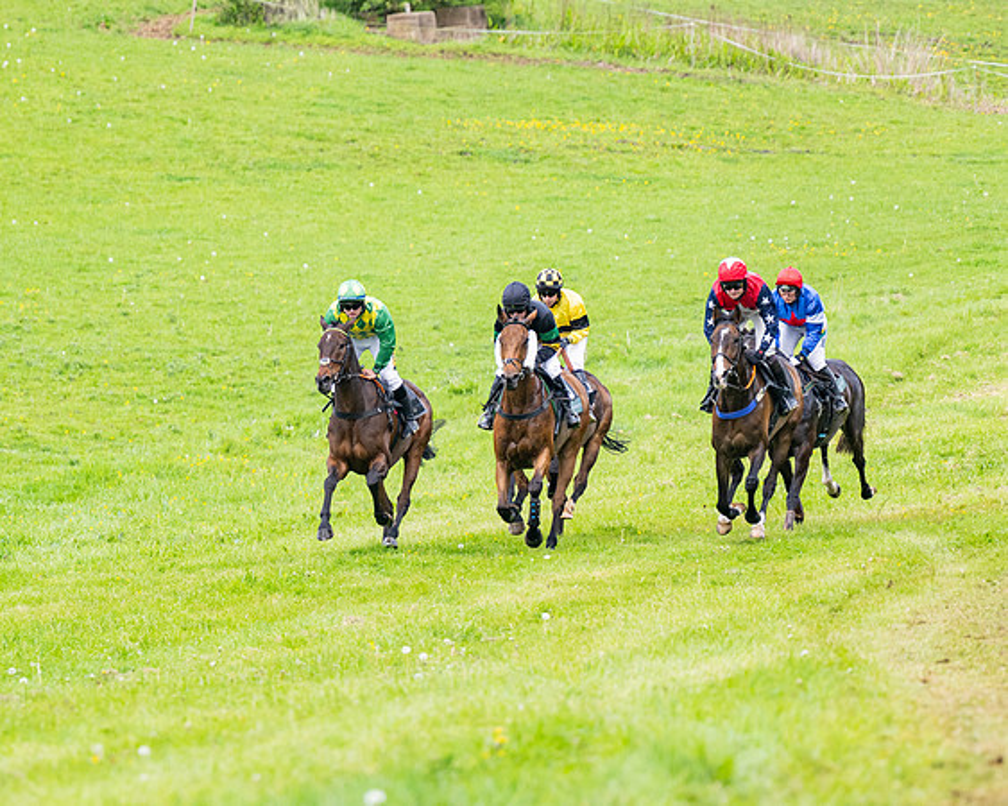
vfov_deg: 4.4
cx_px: 530
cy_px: 403
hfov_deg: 5.5
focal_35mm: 355
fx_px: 10584
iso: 400
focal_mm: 210
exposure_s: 1/1600
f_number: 4
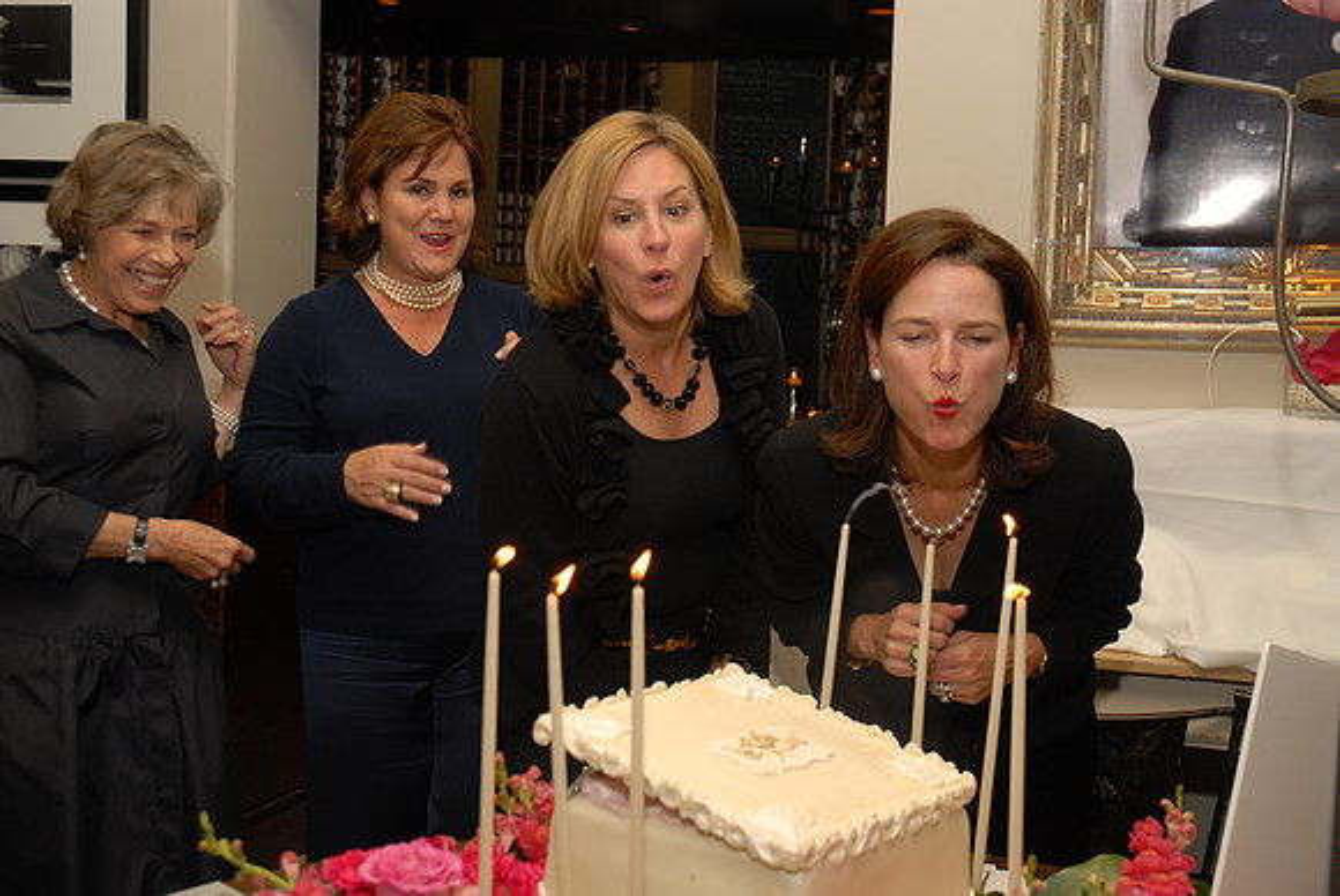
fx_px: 1621
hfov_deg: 44.9
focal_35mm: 44
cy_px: 448
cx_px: 670
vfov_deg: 30.9
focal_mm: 29
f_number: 5
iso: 200
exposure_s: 1/60
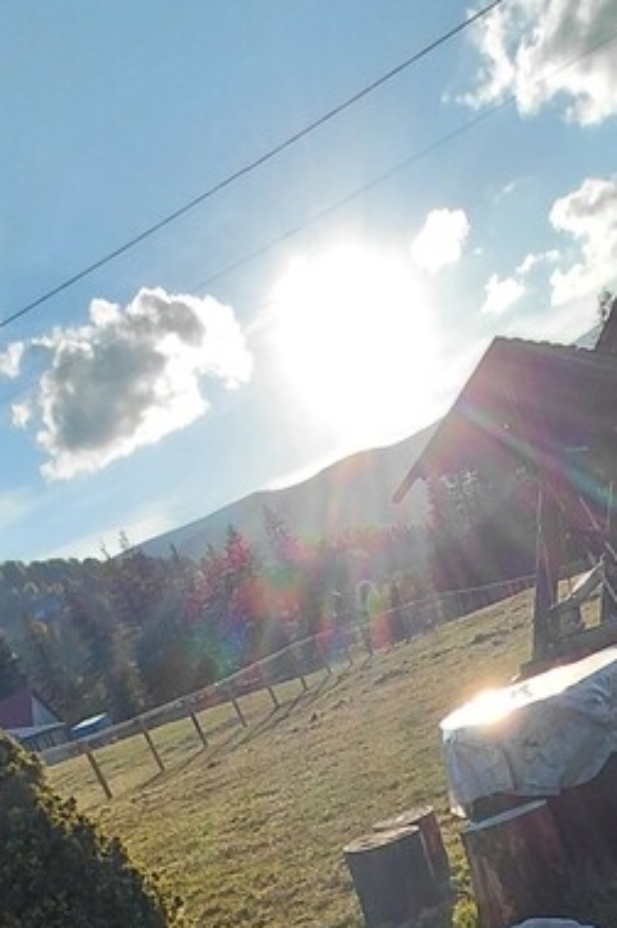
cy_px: 1070
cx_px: 399
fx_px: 1159
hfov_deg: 29.7
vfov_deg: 35.7
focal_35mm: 45
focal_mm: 1.64
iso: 40
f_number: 2.2
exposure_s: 1/1197
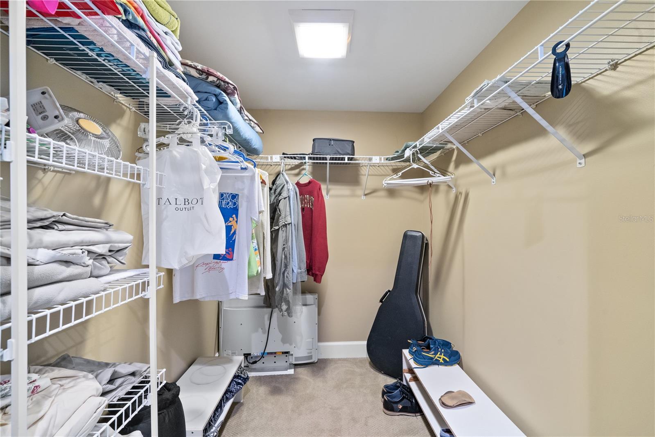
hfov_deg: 108.3
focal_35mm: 13
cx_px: 328
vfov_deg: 85.4
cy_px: 218
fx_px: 236
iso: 2500
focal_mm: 13
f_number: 8
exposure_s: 1/2.5
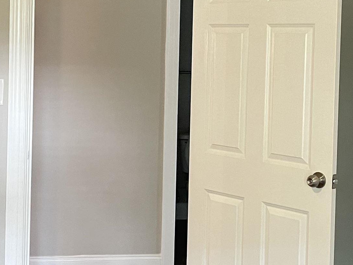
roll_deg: -1.7
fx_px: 745
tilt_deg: -1.9
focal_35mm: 73
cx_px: 161
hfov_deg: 26.7
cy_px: 64
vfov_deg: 20.0
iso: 500
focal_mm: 5.1
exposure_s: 1/60
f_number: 1.6
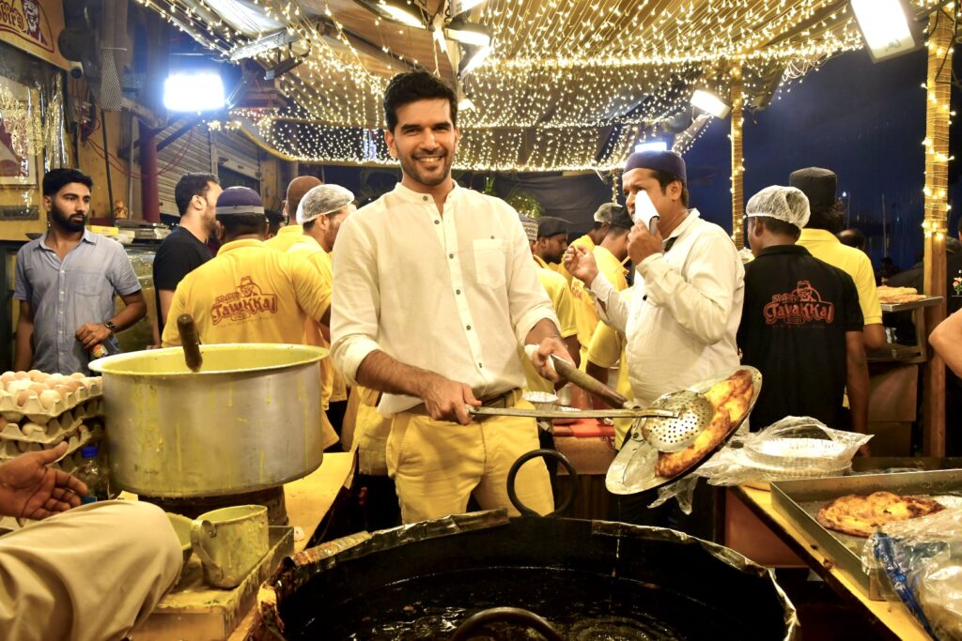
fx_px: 882
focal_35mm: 33
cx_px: 481
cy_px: 320
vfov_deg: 40.0
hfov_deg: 57.2
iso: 1250
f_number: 8
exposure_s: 1/250
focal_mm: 22
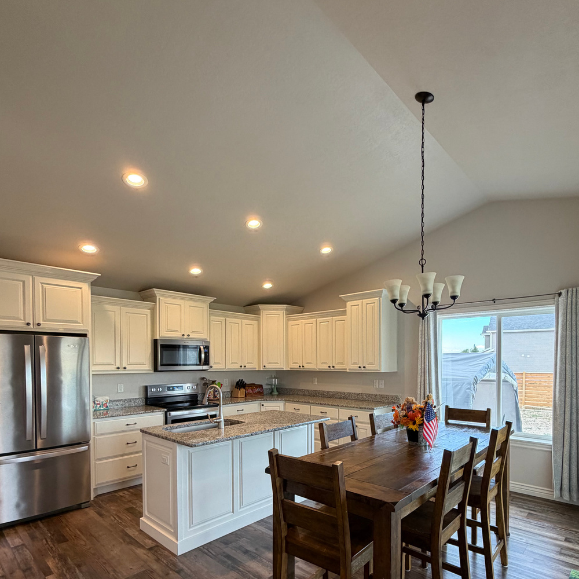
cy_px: 371
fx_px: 360
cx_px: 320
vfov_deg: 75.9
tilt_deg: -0.7
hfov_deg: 77.4
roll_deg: +1.0
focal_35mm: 19
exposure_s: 1/60
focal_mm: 2.22
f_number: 2.2
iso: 200
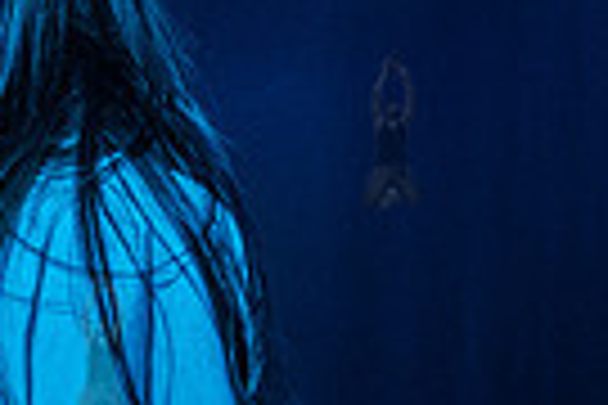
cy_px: 22
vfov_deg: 5.4
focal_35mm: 254
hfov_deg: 7.8
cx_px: -560
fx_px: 4289
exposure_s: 1/320
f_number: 3.2
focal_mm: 52
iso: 16000
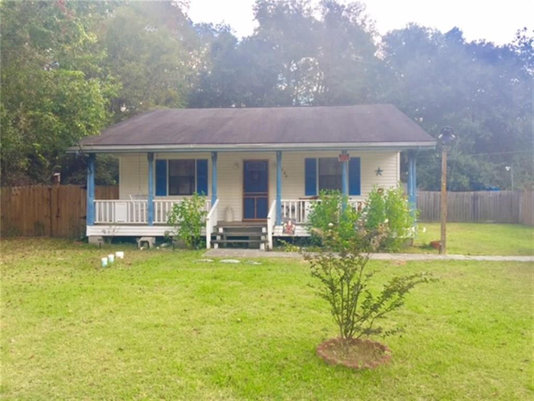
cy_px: 200
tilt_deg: +0.3
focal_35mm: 29
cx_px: 267
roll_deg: -0.3
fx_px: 447
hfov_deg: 61.7
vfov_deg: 48.2
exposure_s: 1/309
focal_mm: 4.15
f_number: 2.2
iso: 32
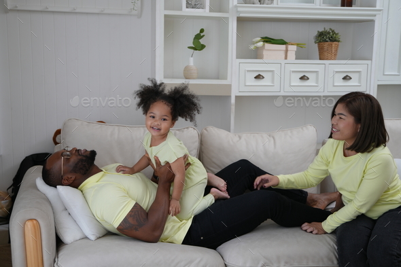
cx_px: 200
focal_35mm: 44
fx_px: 490
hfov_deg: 44.5
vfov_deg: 30.5
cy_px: 134
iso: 320
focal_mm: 44
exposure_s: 1/250
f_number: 2.8
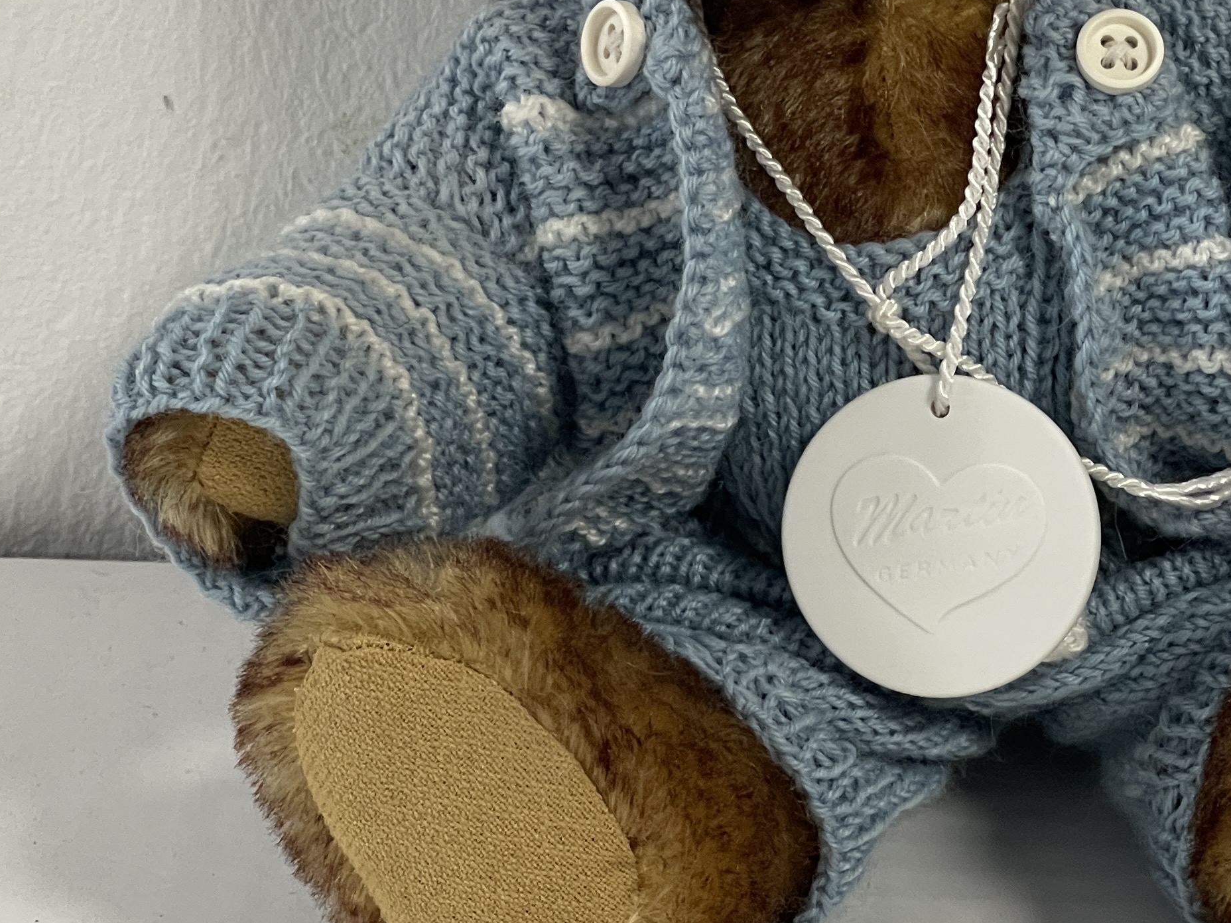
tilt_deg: -25.2
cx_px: 935
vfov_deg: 10.6
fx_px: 4943
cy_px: 190
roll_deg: -1.2
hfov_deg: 14.1
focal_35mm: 139
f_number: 2.2
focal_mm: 7.5
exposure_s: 1/50
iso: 200
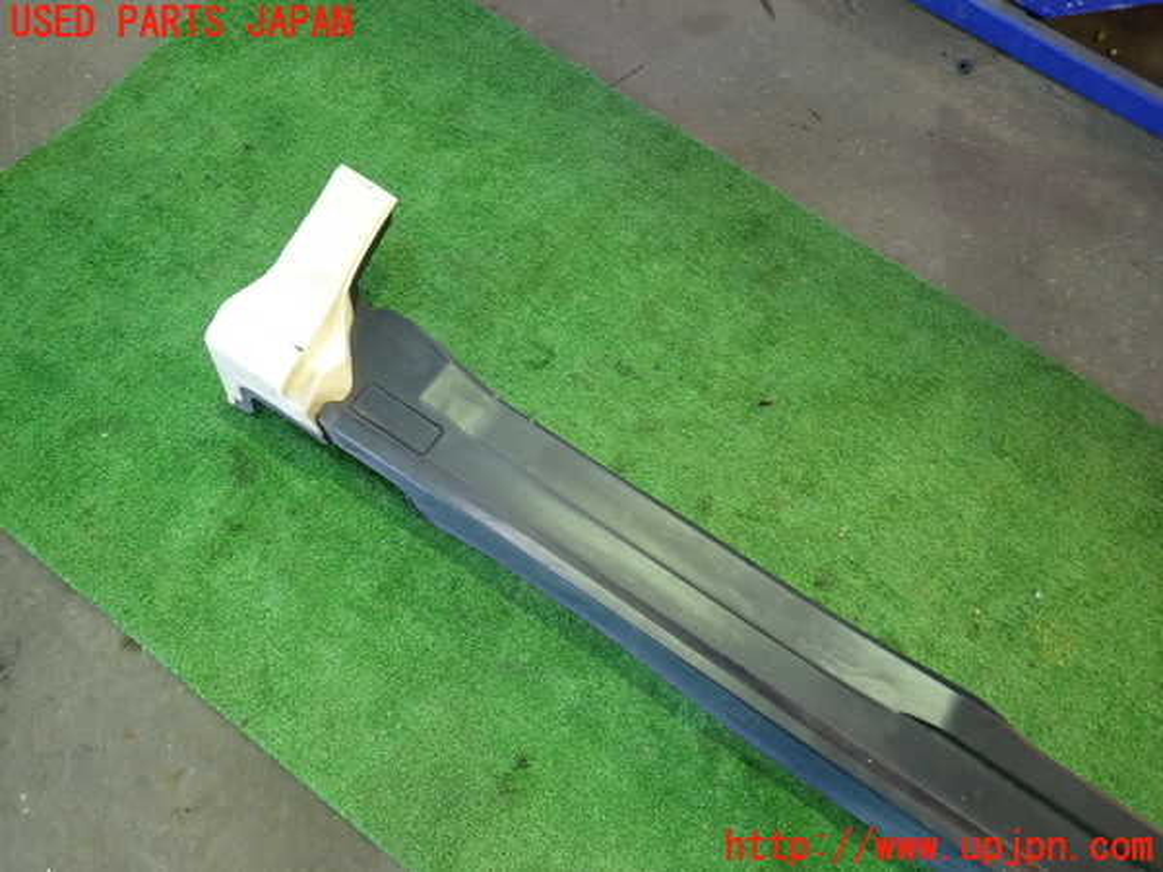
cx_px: 582
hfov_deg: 69.4
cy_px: 436
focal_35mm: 25
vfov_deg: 54.9
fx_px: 840
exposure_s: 1/30
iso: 320
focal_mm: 4.5
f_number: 2
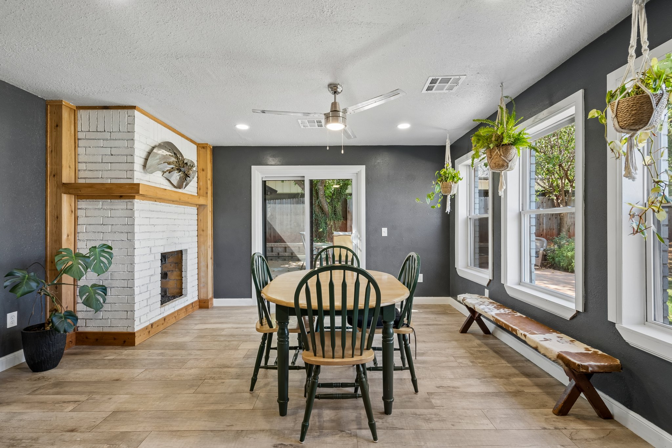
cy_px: 224
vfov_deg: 73.7
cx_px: 336
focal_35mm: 16
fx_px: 299
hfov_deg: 96.7
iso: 200
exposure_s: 1/15
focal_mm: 16
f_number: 8
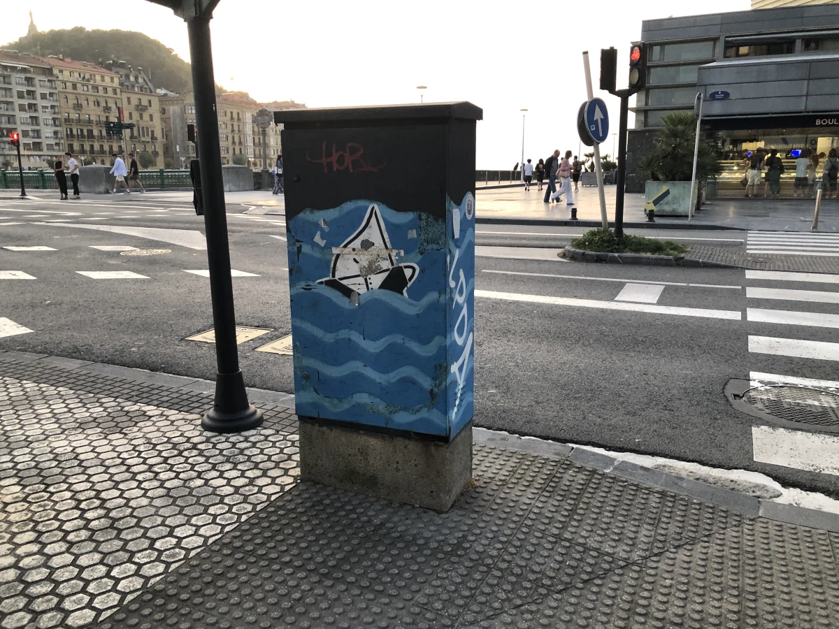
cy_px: 314
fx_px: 679
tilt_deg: -10.6
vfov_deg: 49.7
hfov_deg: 63.4
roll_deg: +0.5
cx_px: 420
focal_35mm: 28
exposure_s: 1/30
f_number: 1.8
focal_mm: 4
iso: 32
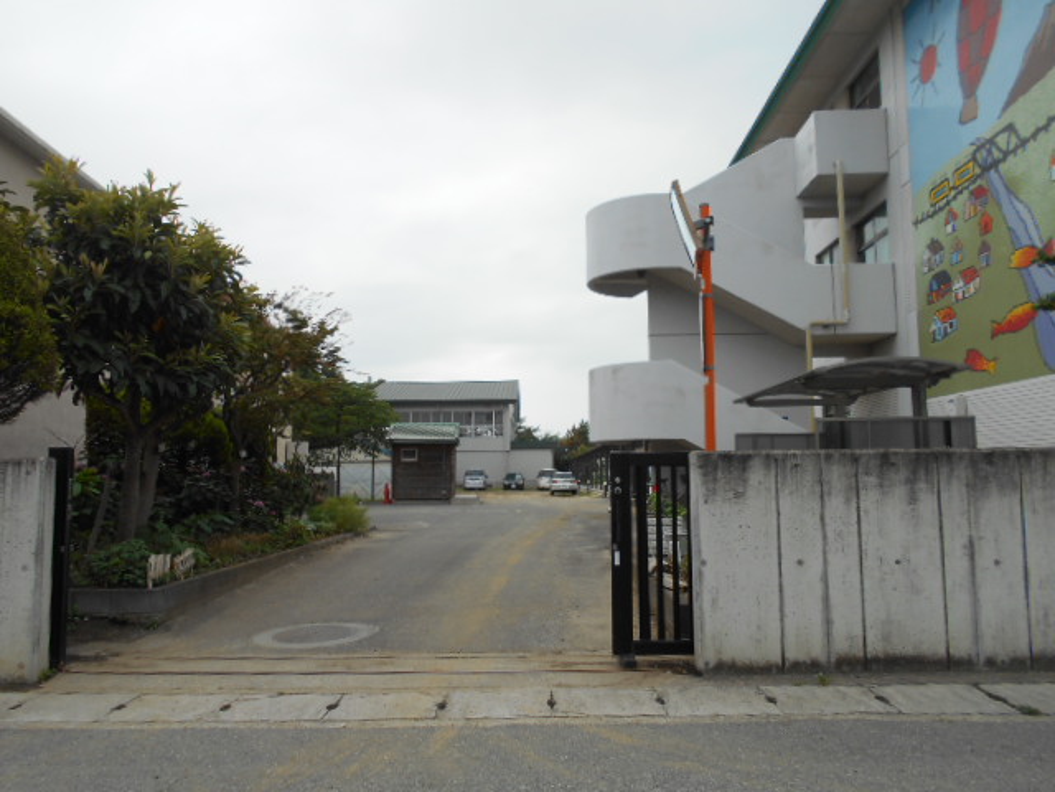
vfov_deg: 53.1
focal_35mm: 26
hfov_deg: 67.3
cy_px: 396
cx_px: 528
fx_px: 792
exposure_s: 1/640
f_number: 3.2
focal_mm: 4.6
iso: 80
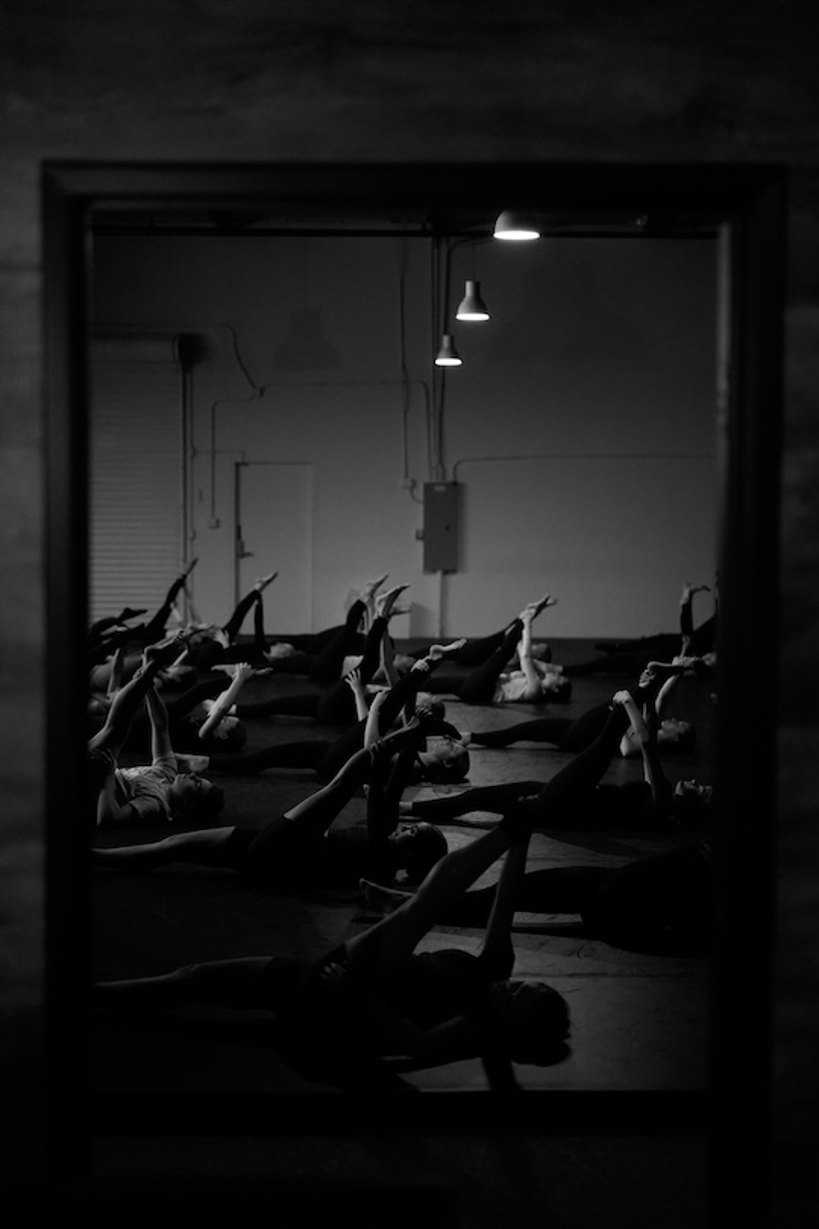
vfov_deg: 36.2
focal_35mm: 55
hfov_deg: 24.6
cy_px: 614
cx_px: 410
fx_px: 1877
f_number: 2
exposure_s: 1/800
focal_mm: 55
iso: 8000
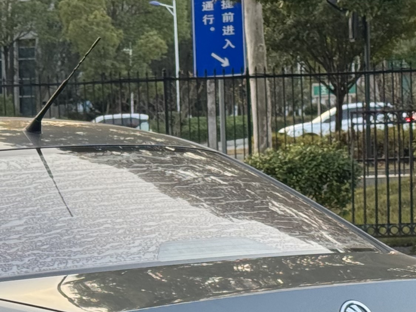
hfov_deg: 11.4
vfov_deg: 8.6
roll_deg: +2.3
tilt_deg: -3.2
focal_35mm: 172
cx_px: 0
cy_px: 303
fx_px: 2067
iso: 50
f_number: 1.78
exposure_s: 1/139
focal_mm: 6.76
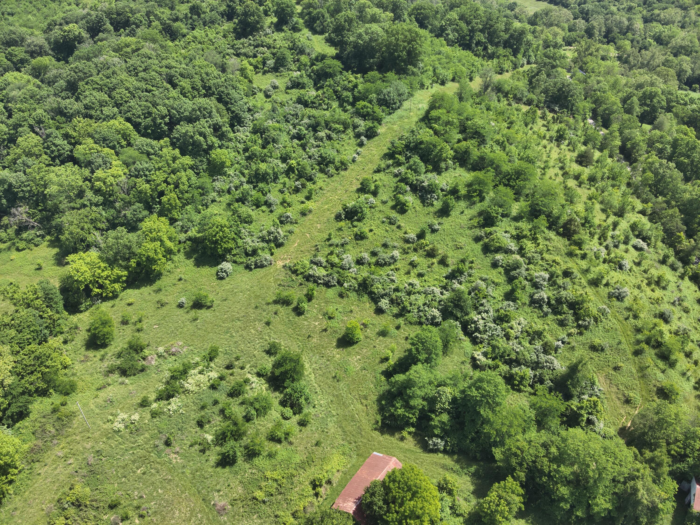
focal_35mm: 24
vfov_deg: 56.8
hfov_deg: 71.6
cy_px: 262
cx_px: 350
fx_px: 485
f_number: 2.8
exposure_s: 1/500
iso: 100
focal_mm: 4.4
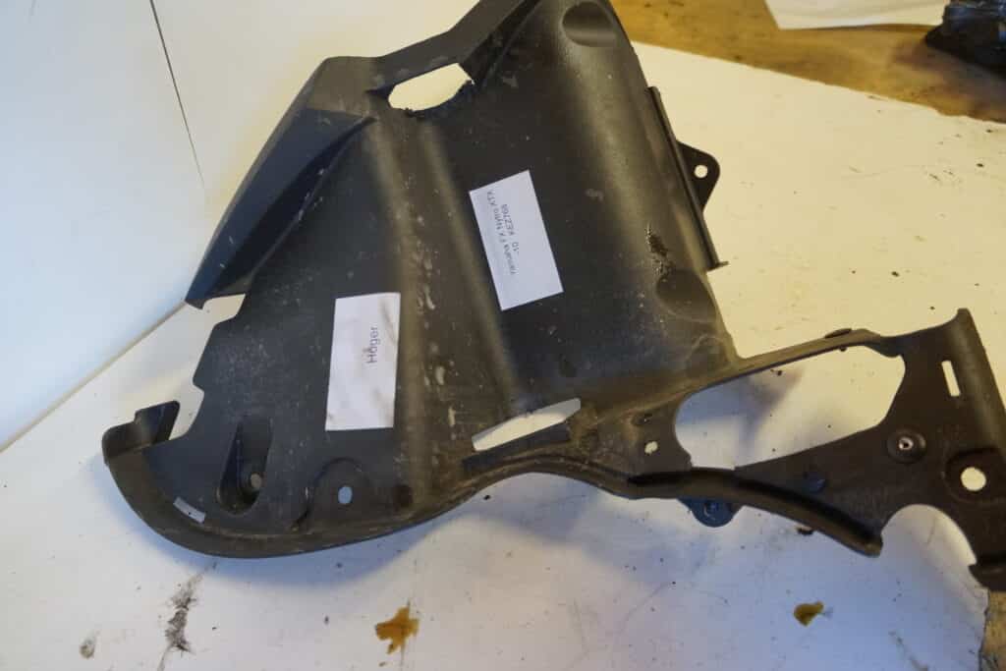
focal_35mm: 27
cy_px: 336
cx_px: 503
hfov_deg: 67.4
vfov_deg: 47.9
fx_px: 755
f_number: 3.5
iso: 1000
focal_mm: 18
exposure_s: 1/60
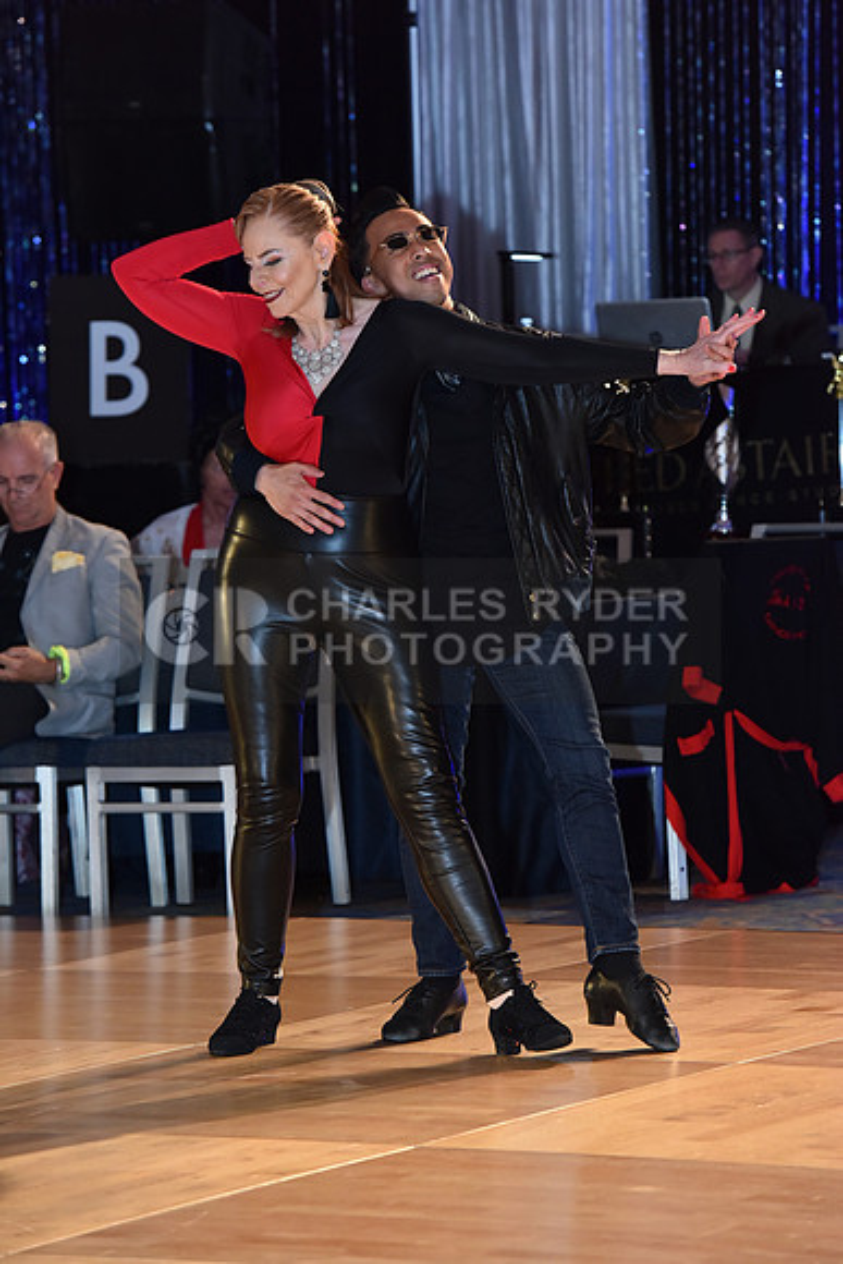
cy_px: 632
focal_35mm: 160
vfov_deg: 12.8
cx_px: 422
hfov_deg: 8.6
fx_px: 5616
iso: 2000
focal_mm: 160
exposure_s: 1/250
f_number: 5
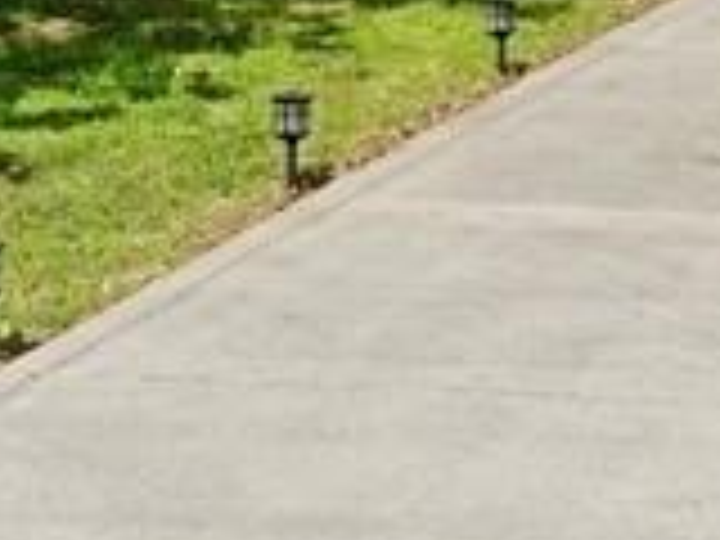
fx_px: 3203
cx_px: 428
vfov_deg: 8.7
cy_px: -763
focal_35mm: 154
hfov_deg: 12.8
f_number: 2.8
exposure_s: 1/40
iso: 100
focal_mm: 4.5
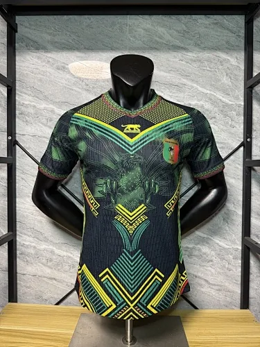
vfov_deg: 71.6
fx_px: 240
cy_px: 174
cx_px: 130
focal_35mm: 24
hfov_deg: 56.8
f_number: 1.78
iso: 200
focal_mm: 6.76
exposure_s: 1/50
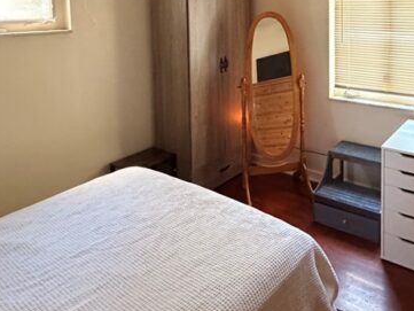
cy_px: 34
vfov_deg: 42.0
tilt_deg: -3.7
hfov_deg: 56.5
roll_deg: +0.3
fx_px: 371
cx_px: 290
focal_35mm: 31
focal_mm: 2.22
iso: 800
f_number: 2.2
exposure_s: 1/60
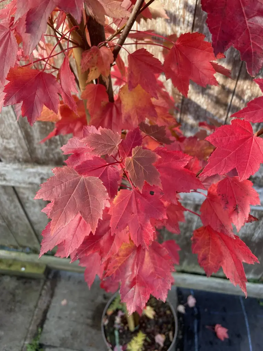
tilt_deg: -46.8
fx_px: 263
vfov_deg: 67.3
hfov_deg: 53.1
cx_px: 132
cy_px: 176
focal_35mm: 26
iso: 40
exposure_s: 1/121
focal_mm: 4.2
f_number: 1.6
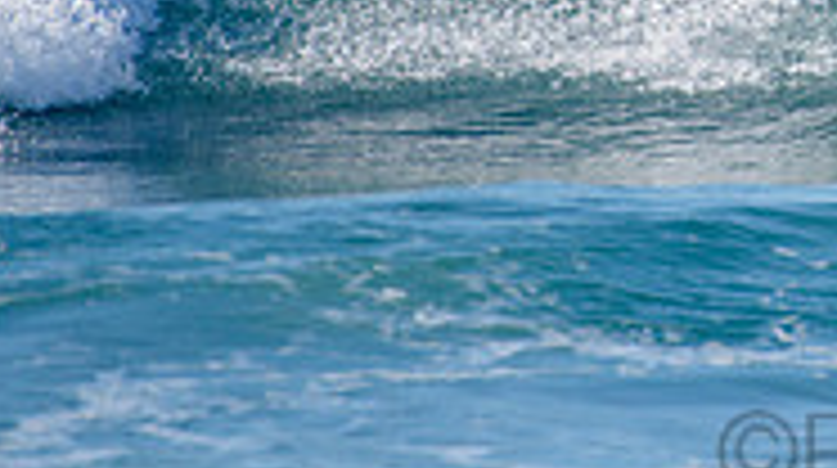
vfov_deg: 0.7
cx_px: 1066
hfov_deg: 1.3
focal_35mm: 1636
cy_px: -295
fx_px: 36257
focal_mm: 500
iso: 180
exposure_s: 1/1600
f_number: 5.6
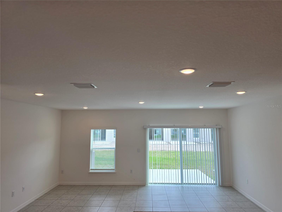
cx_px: 141
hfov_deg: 73.9
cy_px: 106
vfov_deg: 58.9
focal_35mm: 23
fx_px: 187
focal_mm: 6.5
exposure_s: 1/120
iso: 16
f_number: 1.4
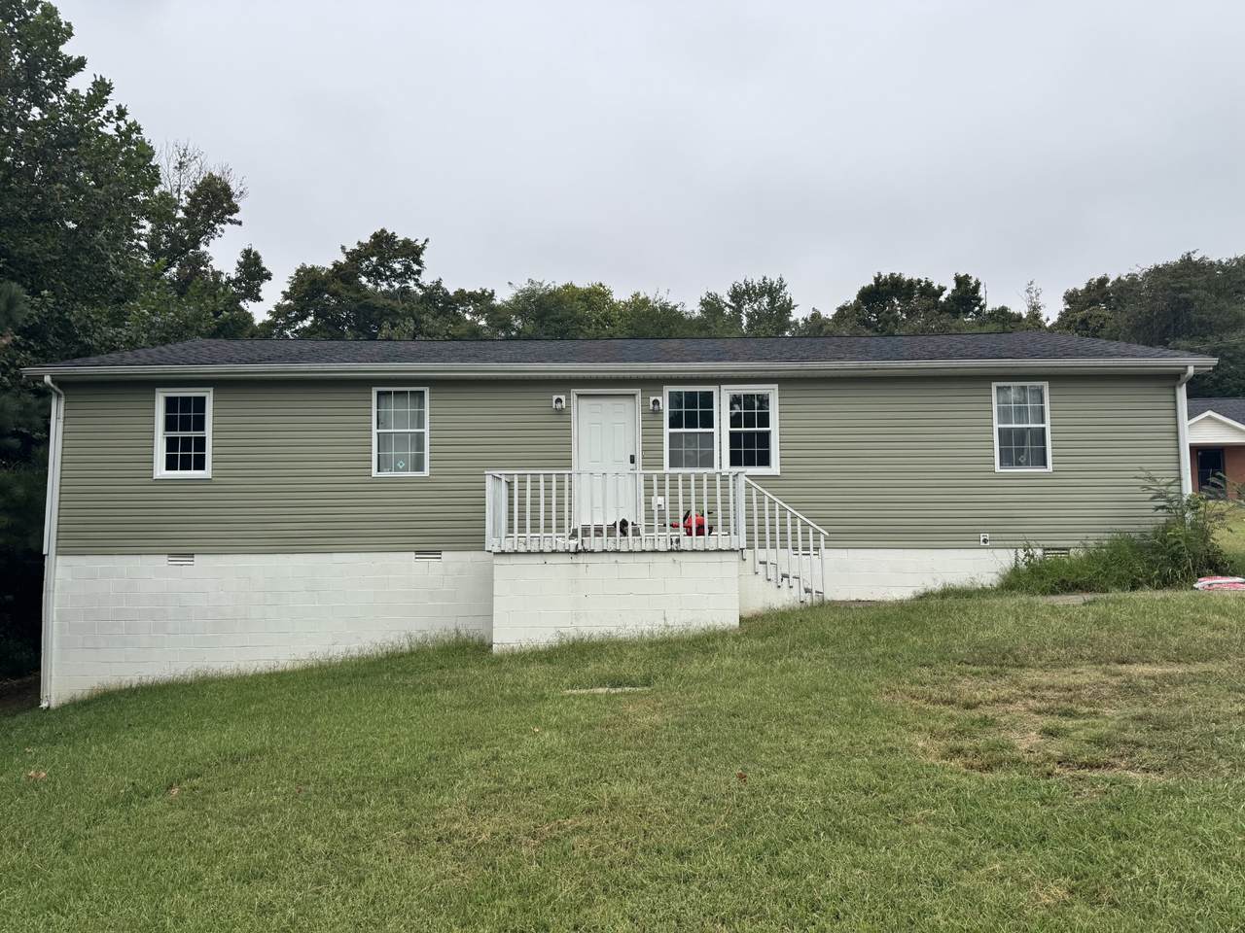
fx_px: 863
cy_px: 466
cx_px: 622
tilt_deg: +3.7
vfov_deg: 56.8
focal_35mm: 24
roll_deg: +0.0
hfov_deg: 71.6
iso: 80
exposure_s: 1/812
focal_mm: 6.76
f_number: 1.78
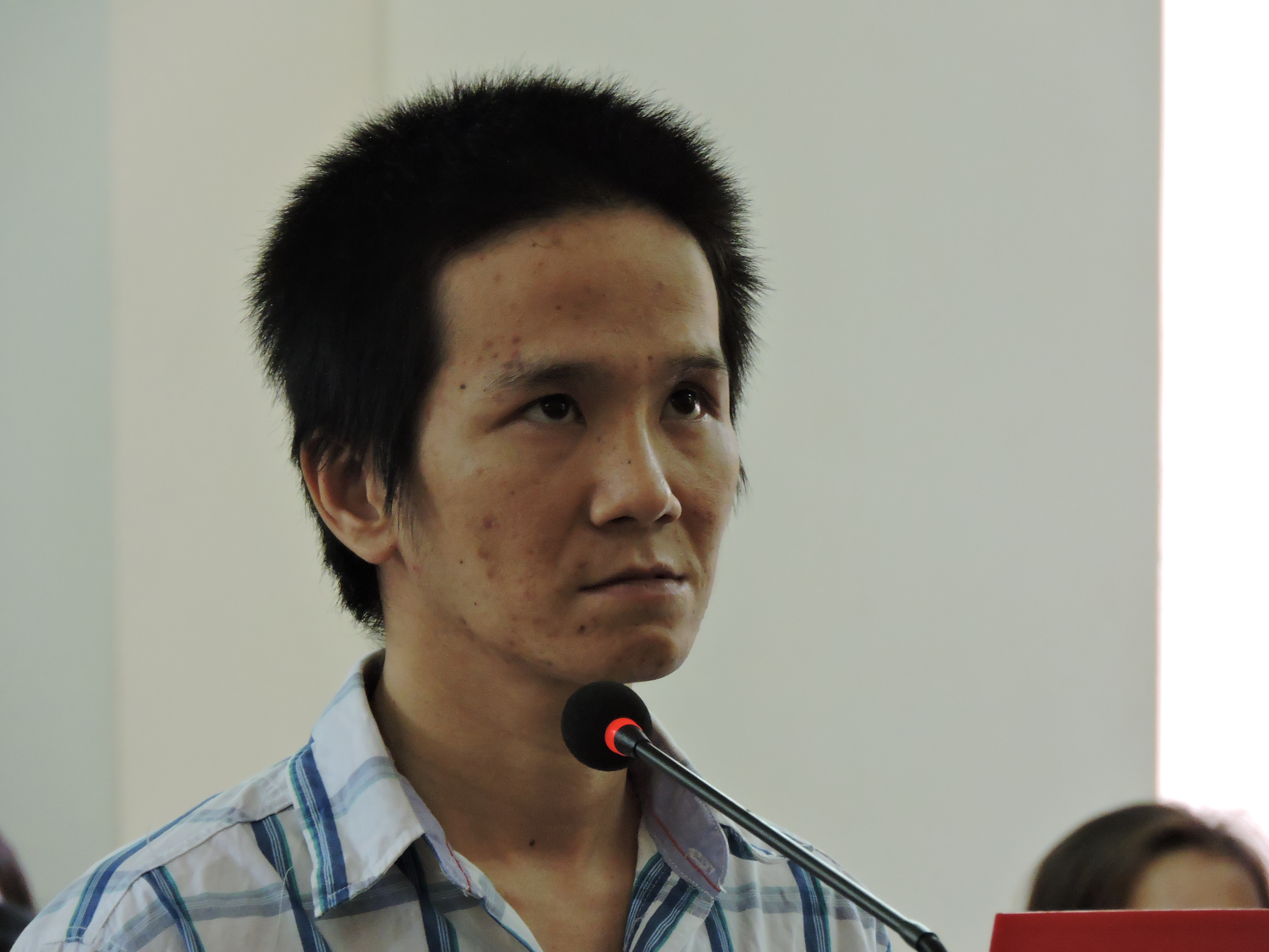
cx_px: 634
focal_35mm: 500
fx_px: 18330
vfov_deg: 3.0
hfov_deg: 4.0
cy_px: 476
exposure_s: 1/30
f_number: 5.6
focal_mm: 89.6
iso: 800
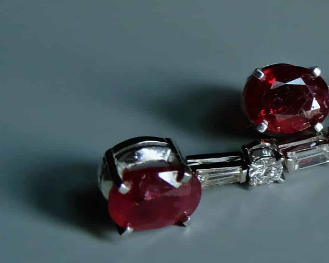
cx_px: 358
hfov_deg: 33.4
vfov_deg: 30.8
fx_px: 477
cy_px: 153
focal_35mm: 49
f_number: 6.4
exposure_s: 1/8
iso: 1250
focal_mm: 15
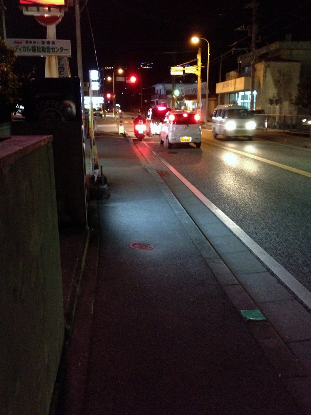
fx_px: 419
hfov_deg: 40.7
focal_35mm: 35
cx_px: 156
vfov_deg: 52.6
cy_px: 208
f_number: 2.4
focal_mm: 4.28
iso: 800
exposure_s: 1/15
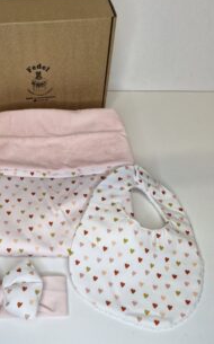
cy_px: 194
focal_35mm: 32
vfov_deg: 59.5
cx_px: 60
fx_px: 299
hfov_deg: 38.6
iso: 125
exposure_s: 1/180
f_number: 1.8
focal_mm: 5.54
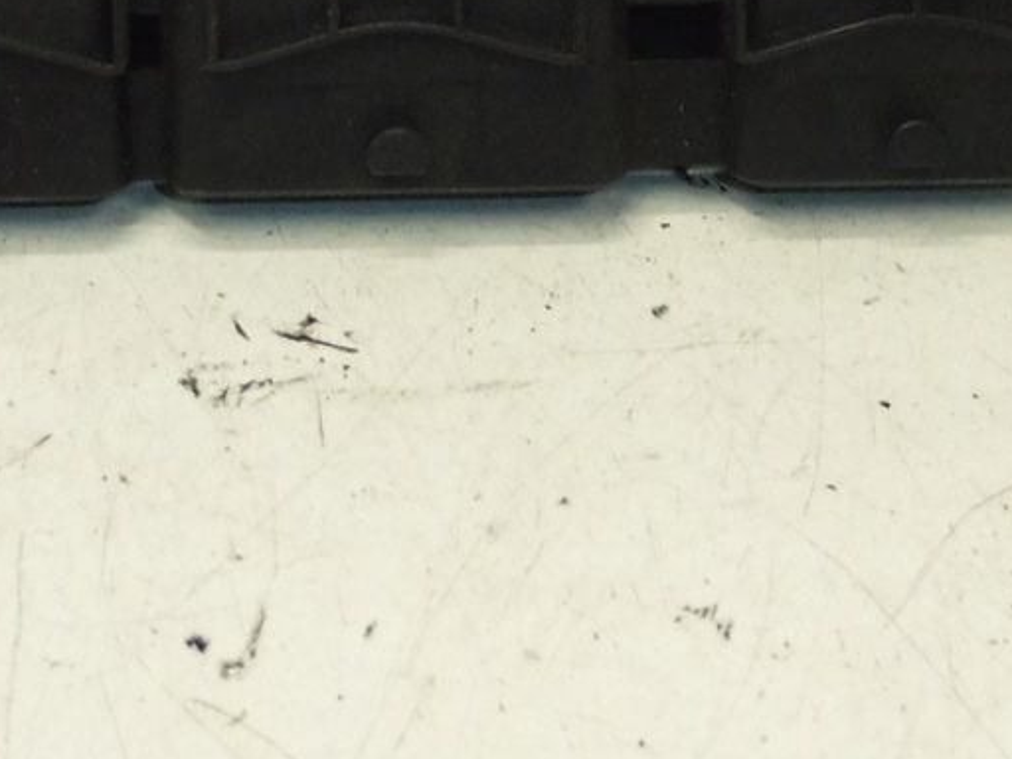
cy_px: -692
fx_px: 2807
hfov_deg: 20.4
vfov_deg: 13.5
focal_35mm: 96
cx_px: 338
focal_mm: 4.3
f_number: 3.5
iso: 200
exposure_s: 1/60
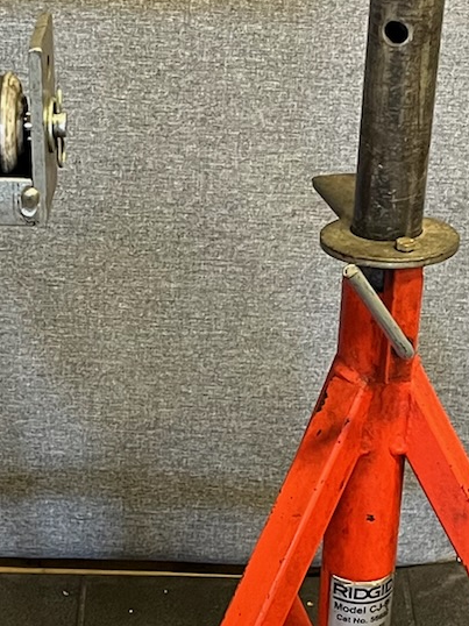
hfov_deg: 14.9
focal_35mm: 99
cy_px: 311
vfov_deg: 19.8
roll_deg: +0.1
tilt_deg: -29.7
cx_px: 111
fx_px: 1790
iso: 250
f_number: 1.6
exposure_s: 1/50
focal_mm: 5.1
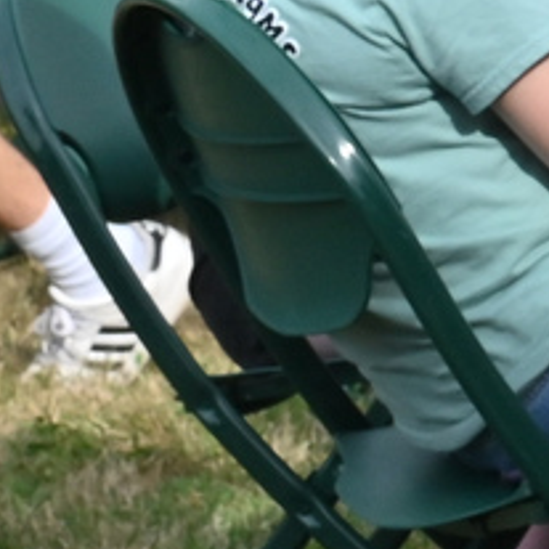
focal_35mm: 295
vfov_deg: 5.8
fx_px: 5293
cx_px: 2294
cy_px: -411
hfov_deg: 5.2
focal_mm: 40
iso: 500
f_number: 11
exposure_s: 1/500
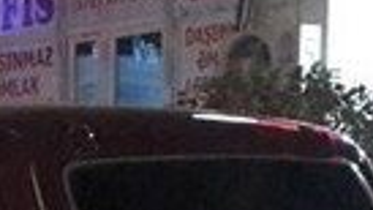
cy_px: 405
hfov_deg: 14.2
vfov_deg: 7.9
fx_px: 1454
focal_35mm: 147
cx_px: -71
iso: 800
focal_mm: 3.7
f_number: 1.9
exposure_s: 1/17
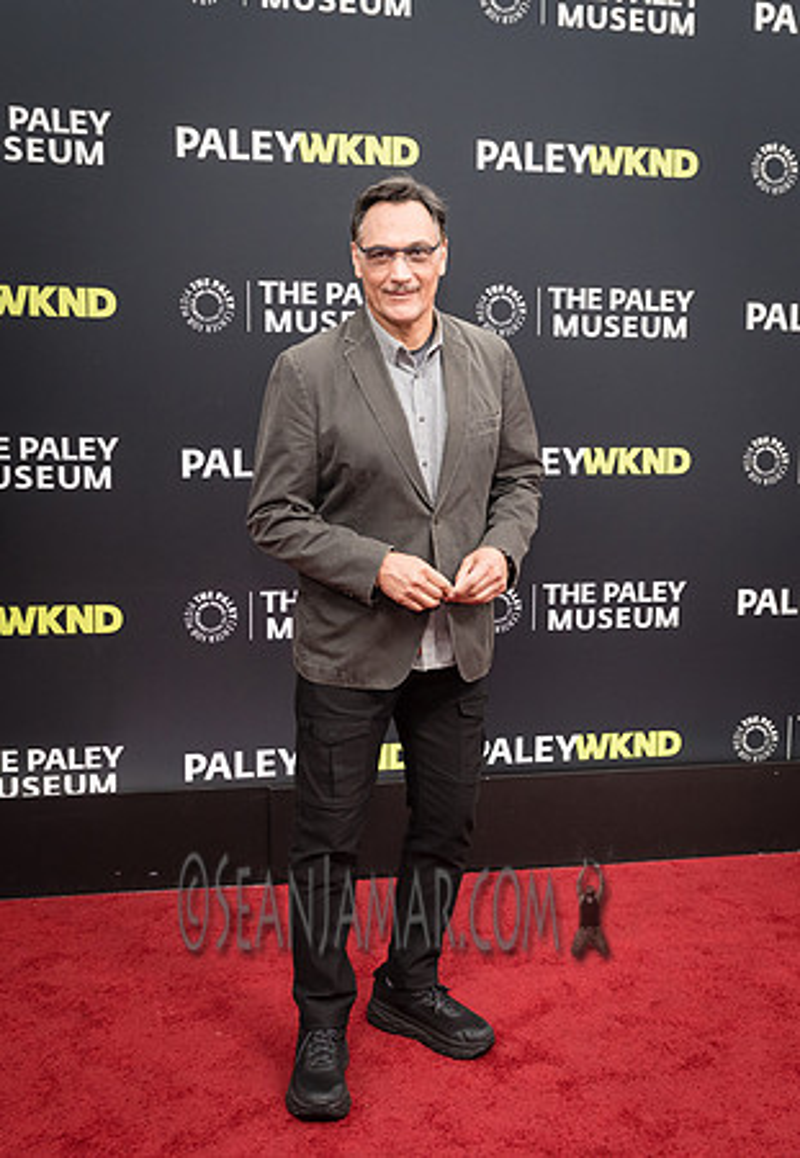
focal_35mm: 38
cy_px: 541
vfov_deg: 50.2
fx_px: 1234
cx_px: 412
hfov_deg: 35.9
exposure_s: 1/200
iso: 1250
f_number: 4
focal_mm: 24
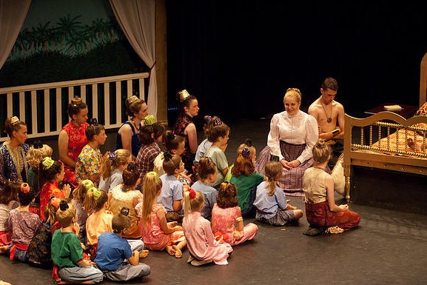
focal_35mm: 166
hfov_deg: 12.4
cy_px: 143
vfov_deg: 8.3
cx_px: 213
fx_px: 1969
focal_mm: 110
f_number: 2.8
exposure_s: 1/160
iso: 1000
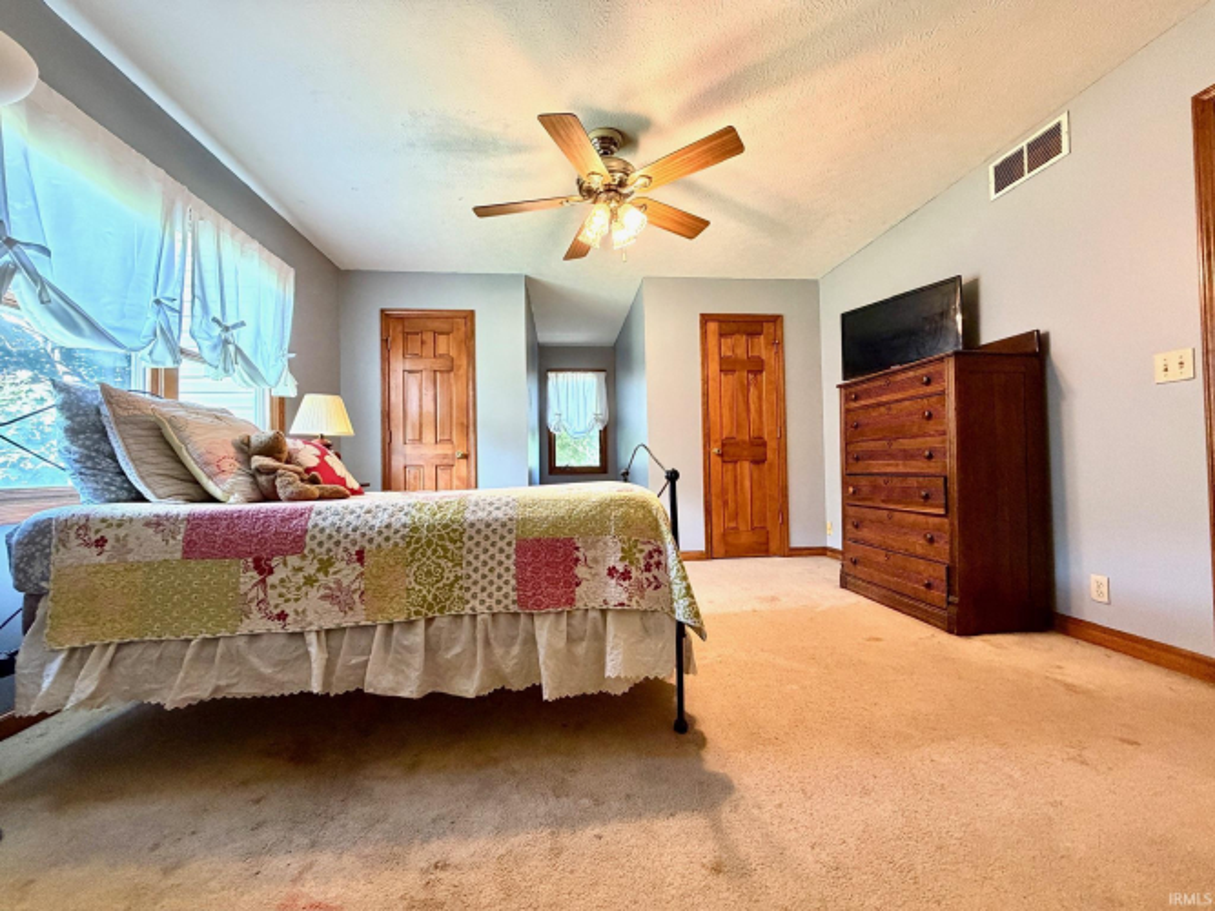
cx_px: 608
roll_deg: +1.4
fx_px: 491
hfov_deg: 102.1
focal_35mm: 14
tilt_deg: +0.8
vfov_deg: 85.7
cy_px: 456
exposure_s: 1/60
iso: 400
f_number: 2.2
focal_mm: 2.22
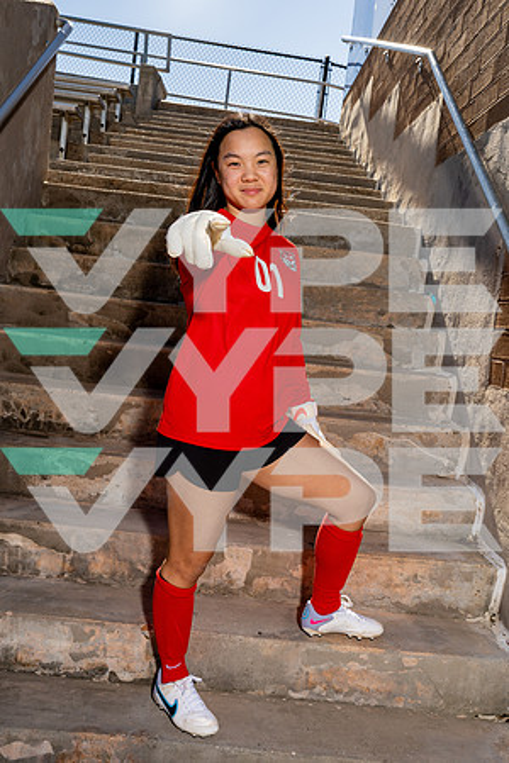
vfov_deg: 54.4
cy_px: 382
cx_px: 254
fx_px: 742
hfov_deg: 37.9
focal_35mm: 35
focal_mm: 35
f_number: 8
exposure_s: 1/250
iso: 100
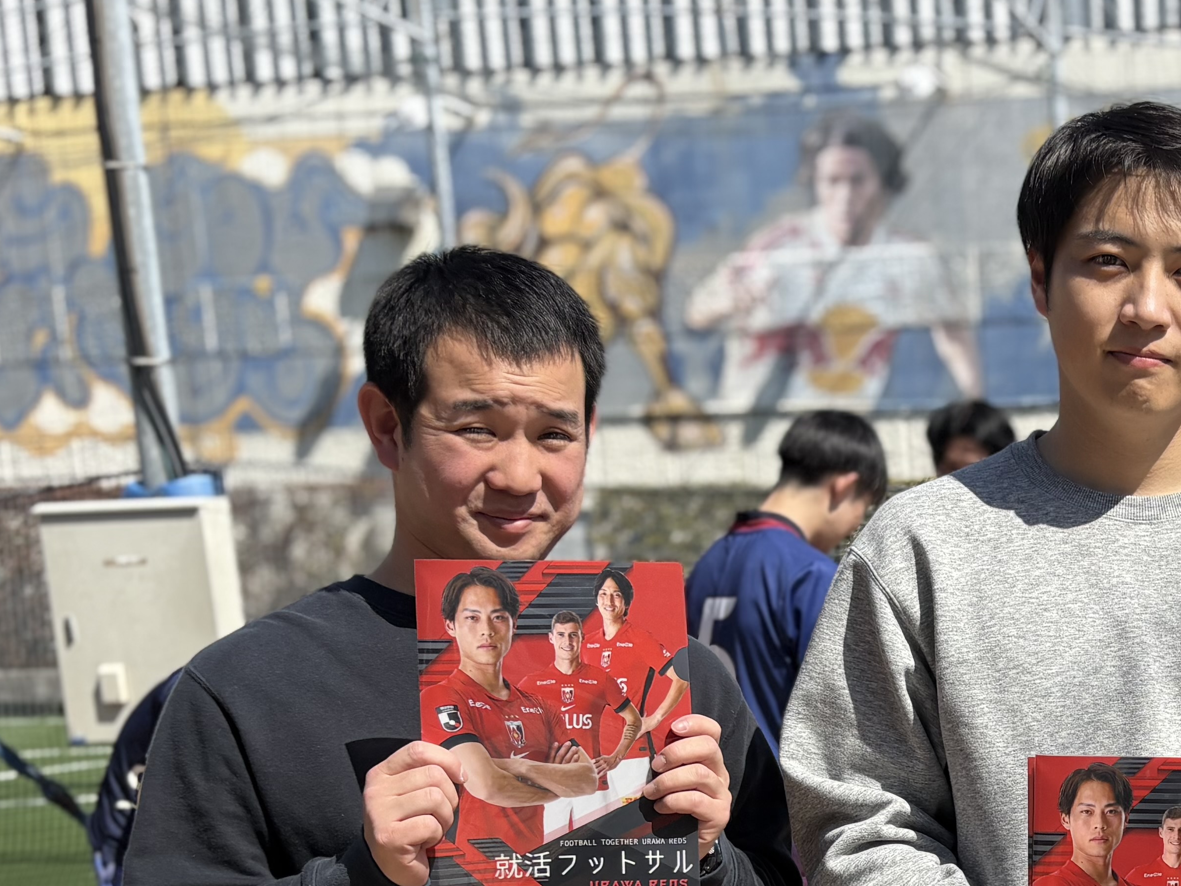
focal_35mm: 62
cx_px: 1248
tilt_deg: -9.7
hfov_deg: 28.7
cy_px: 901
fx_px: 2116
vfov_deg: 22.7
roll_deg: +2.0
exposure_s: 1/2985
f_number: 1.6
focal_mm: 5.96
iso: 50
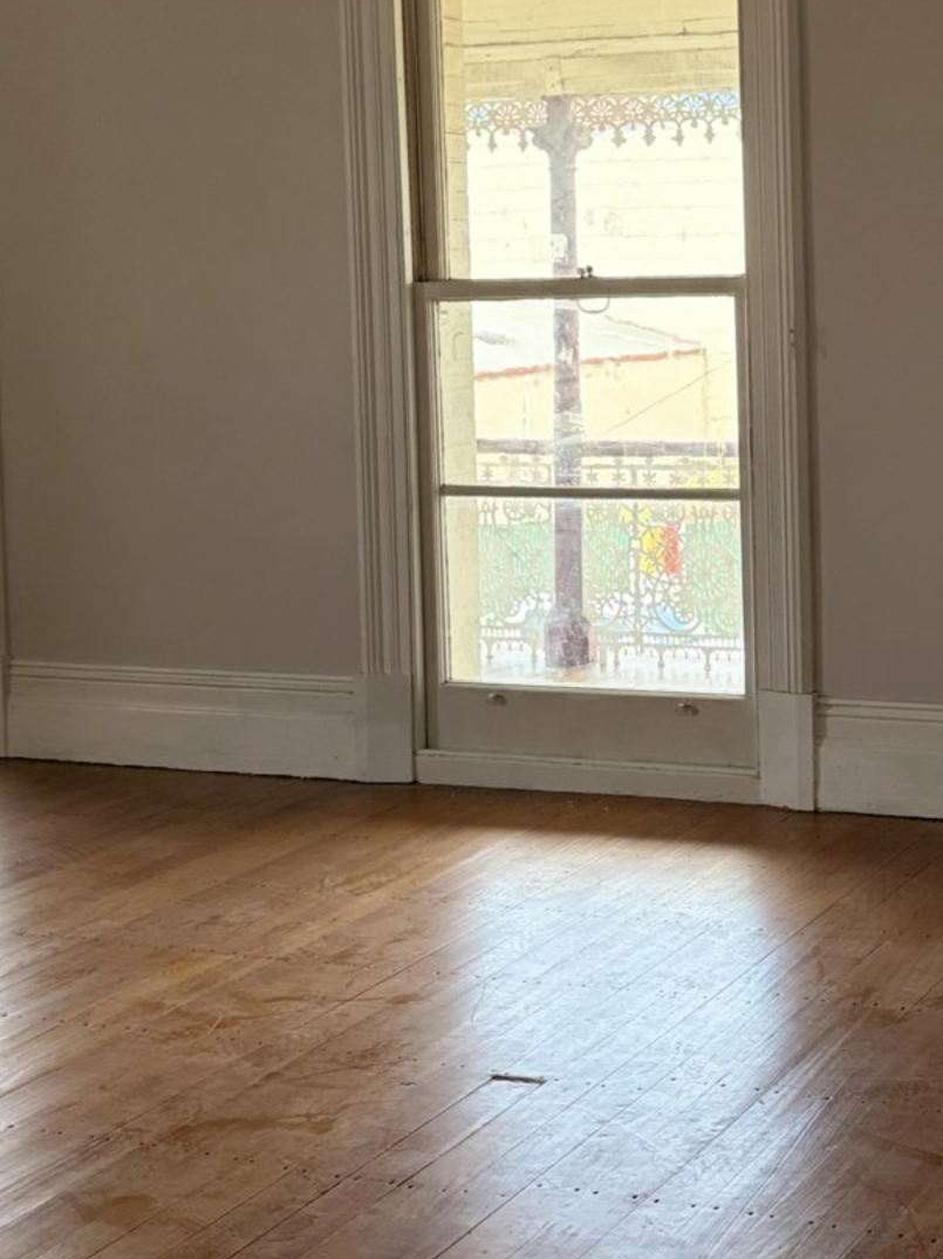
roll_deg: +0.8
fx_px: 2253
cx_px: 843
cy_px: 363
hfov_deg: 23.1
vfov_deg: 30.8
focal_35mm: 62
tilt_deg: -3.1
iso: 125
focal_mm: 5.96
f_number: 1.6
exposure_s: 1/221
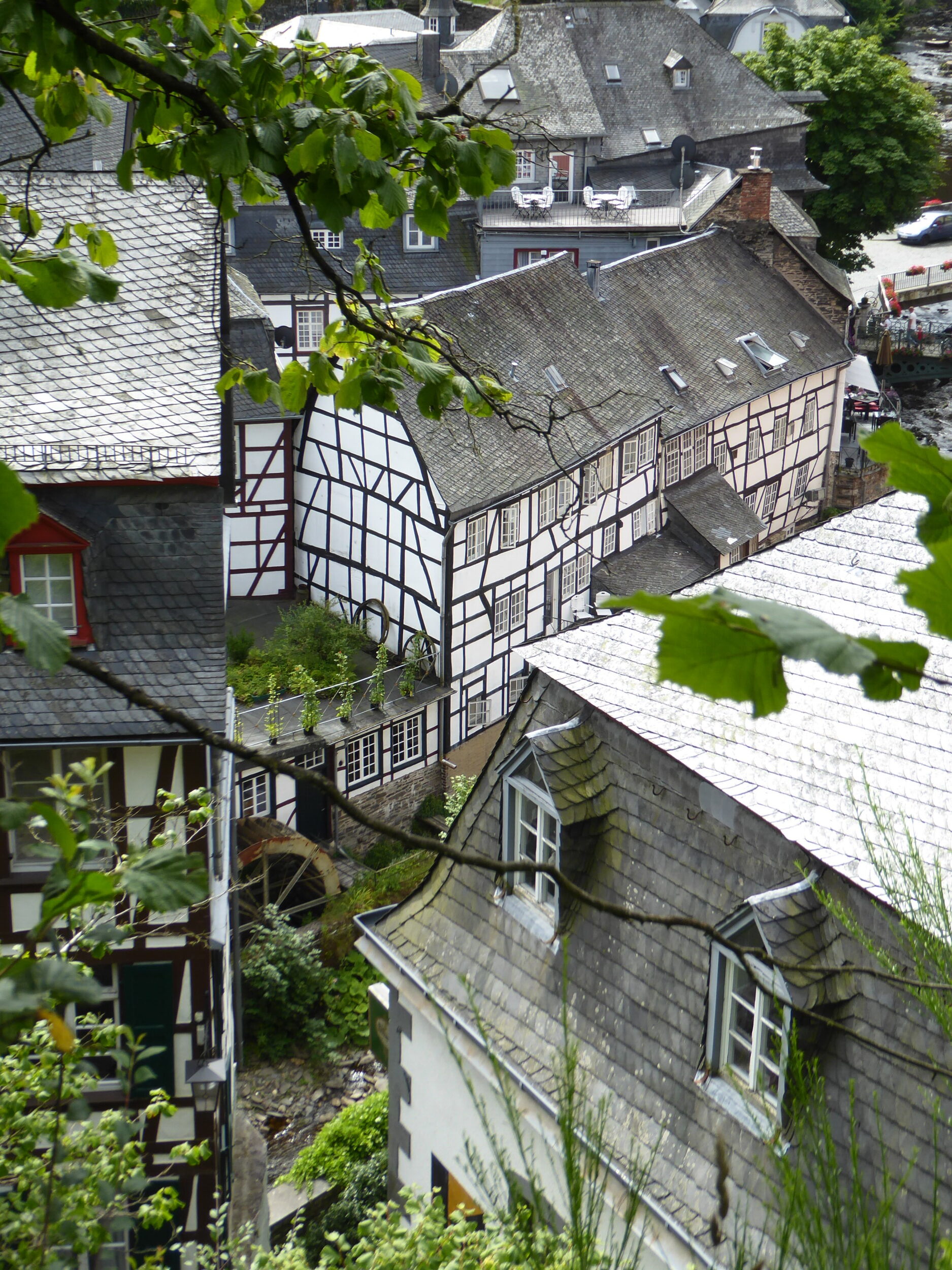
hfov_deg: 24.4
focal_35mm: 60
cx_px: 476
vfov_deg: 32.2
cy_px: 635
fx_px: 2200
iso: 80
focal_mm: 10.3
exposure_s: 1/200
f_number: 4.2
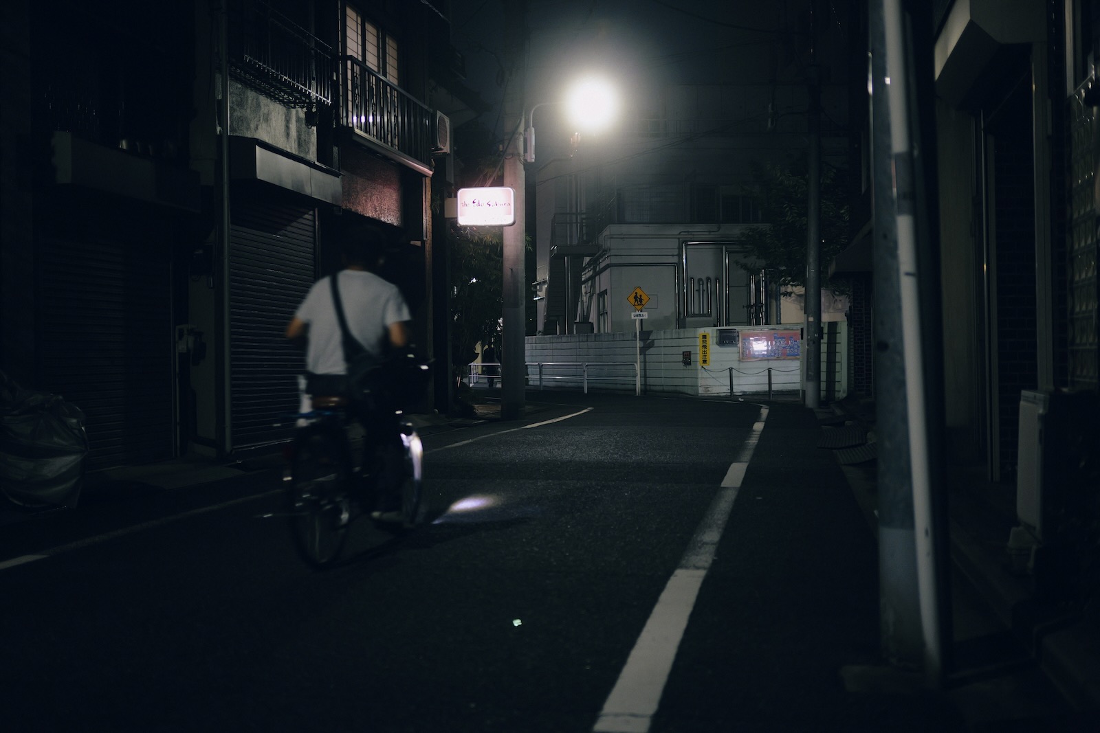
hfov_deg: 48.5
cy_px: 366
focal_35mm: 40
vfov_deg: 33.4
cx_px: 550
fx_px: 1222
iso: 1000
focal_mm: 40
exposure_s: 1/50
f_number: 2
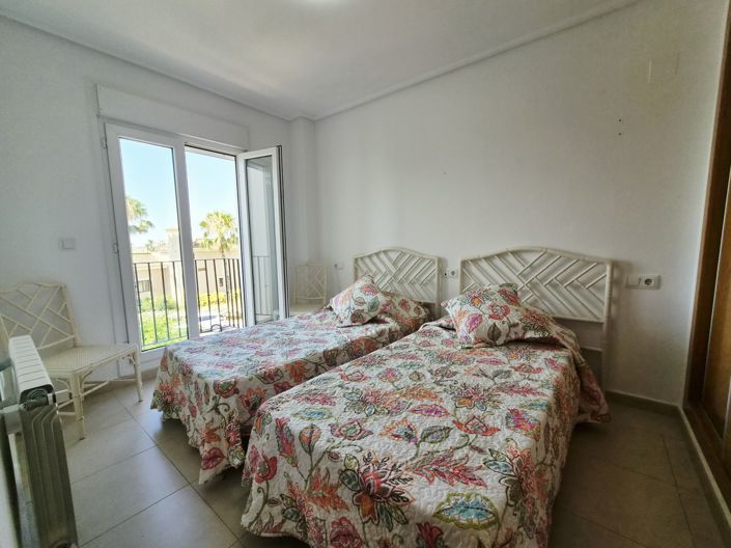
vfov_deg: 89.9
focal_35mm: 13
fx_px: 274
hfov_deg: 106.2
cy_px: 274
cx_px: 366
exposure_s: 1/760
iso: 100
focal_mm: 2.2
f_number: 2.2
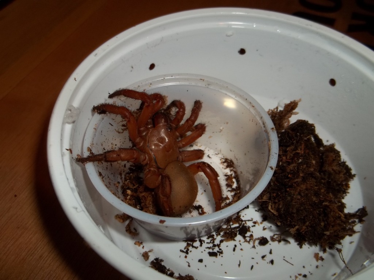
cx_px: 187
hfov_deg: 55.4
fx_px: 357
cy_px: 140
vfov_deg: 42.9
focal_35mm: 33
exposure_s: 1/30
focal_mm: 5.9
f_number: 3.3
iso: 64
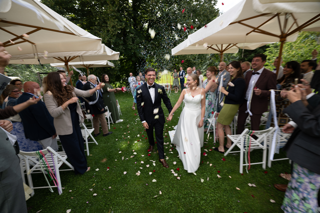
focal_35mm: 14
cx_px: 160
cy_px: 106
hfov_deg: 104.3
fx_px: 124
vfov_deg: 81.2
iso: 100
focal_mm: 14
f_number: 5.6
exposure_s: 1/80
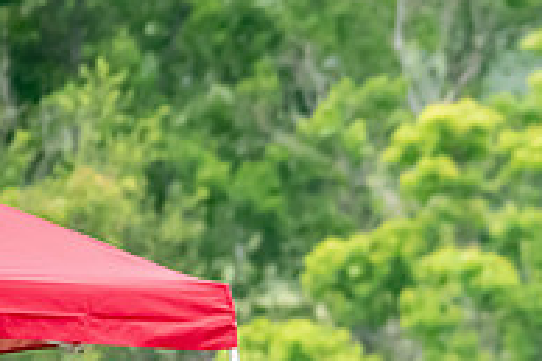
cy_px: 480
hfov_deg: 0.9
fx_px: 33770
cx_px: 673
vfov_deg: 0.6
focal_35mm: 2245
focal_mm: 500
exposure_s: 1/2000
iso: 3200
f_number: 5.6
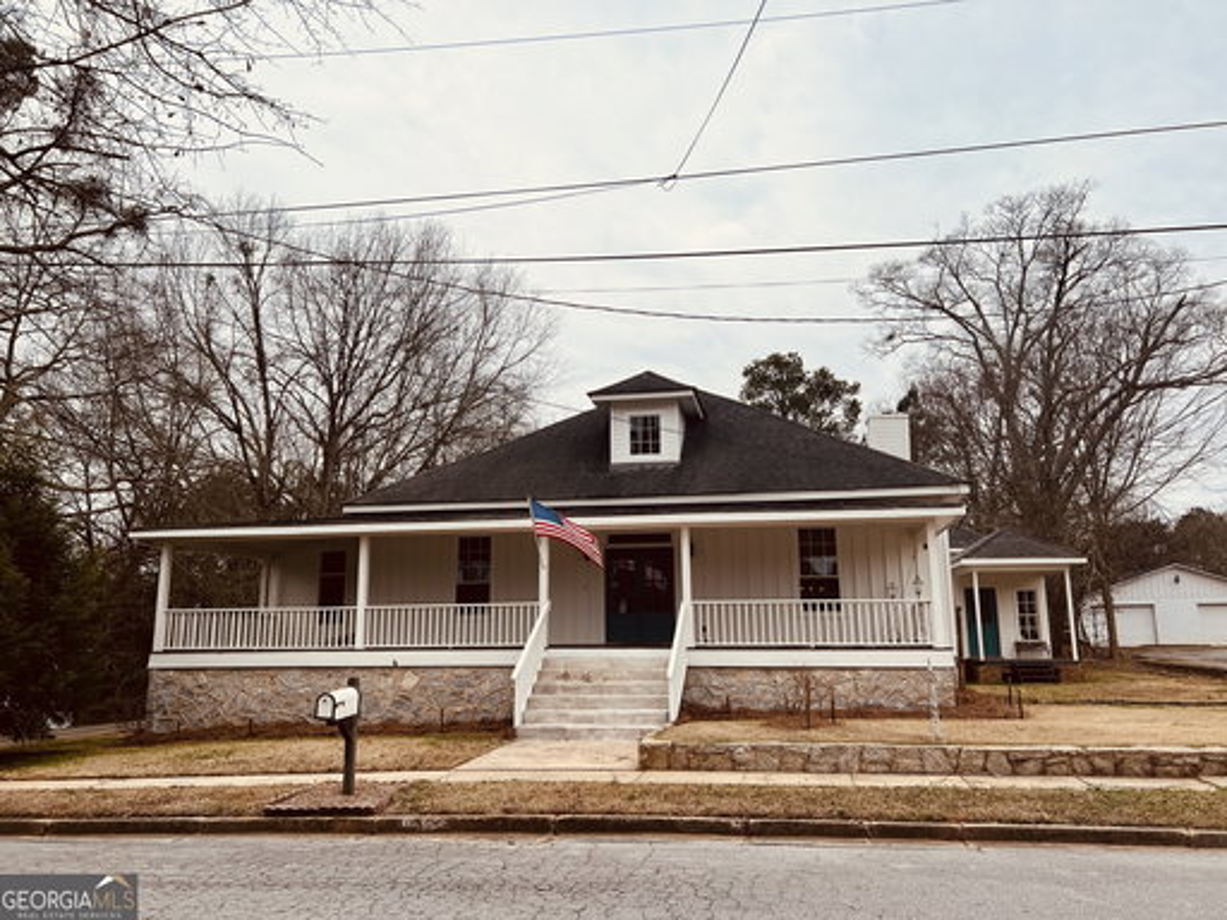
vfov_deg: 53.1
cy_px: 460
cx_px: 614
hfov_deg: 67.3
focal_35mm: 26
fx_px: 922
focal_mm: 5.7
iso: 50
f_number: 1.5
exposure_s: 1/1124
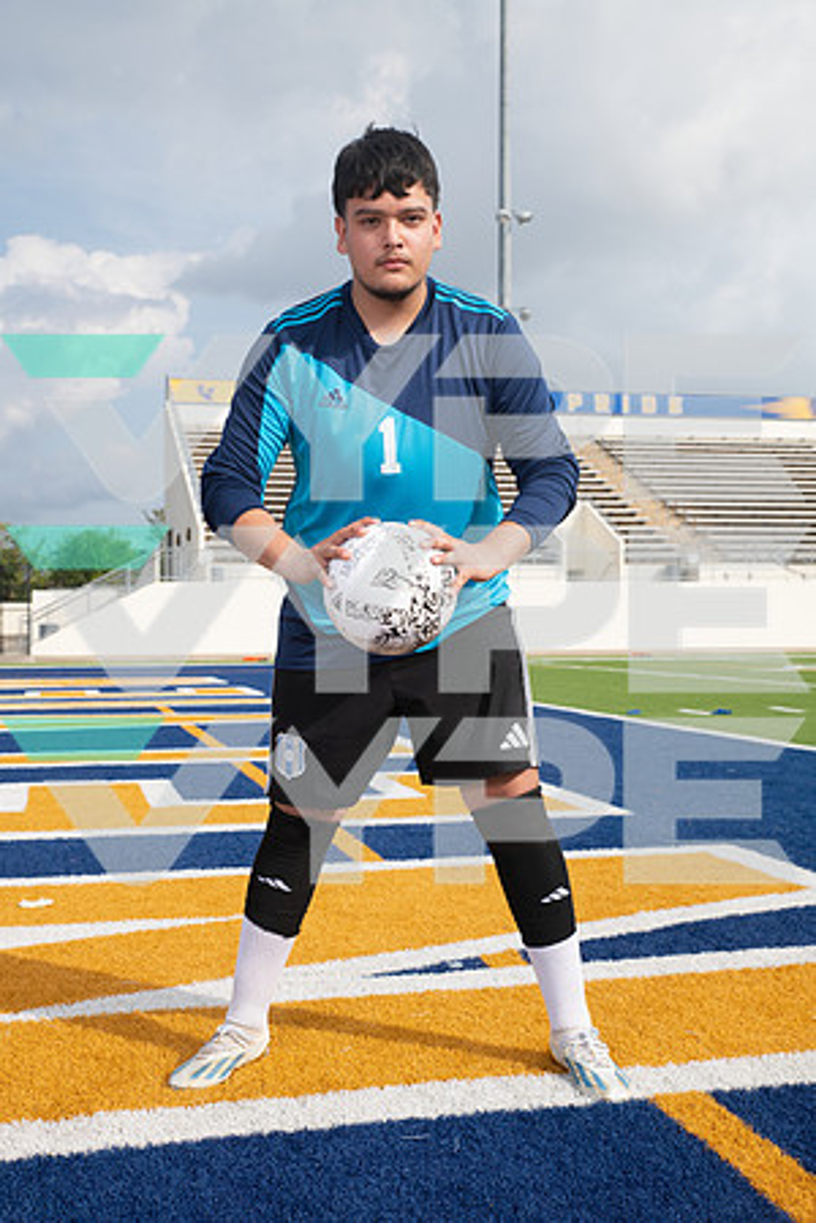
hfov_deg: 30.5
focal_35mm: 44
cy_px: 612
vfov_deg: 44.5
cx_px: 408
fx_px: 1496
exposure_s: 1/400
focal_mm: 44
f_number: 7.1
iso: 100
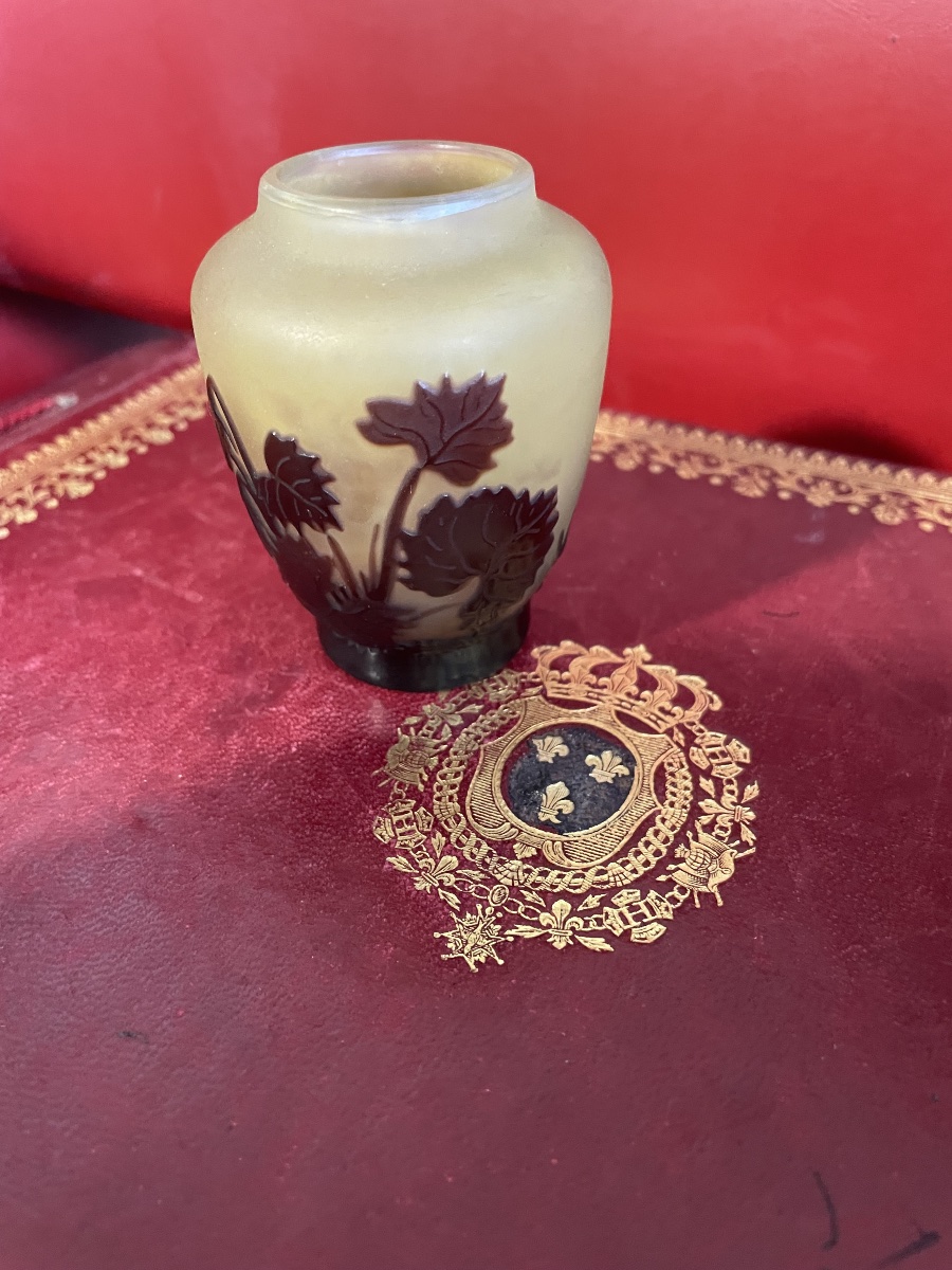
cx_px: 476
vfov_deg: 67.3
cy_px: 635
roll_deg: +5.5
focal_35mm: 26
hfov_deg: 53.1
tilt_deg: -43.2
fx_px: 953
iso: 500
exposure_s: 1/33
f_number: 1.6
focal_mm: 4.2
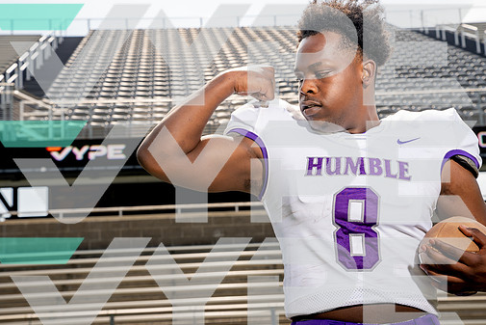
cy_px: 172
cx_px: 232
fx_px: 1040
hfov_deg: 26.3
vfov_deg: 17.7
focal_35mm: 77
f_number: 7.1
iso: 100
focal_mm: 67
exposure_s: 1/250
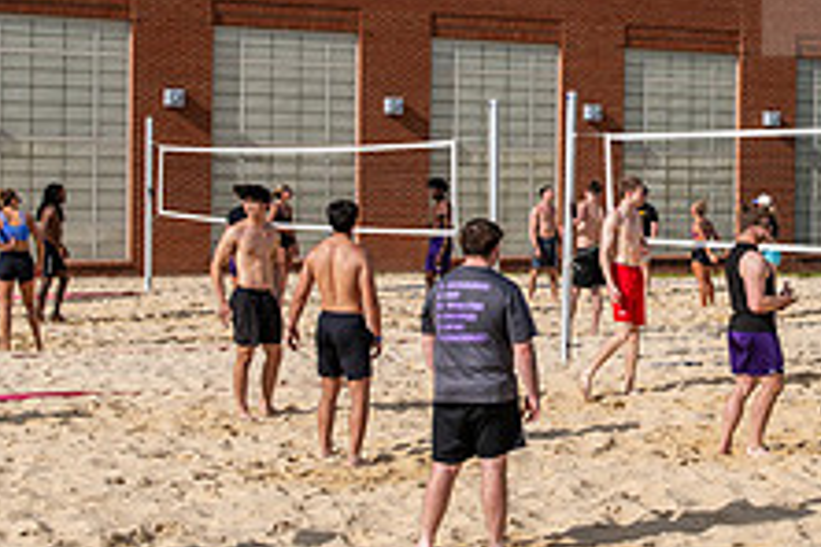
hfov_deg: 22.6
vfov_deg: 15.3
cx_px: 651
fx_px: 2030
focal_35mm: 89
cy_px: 194
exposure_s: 1/1000
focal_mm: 34
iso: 100
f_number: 4.5
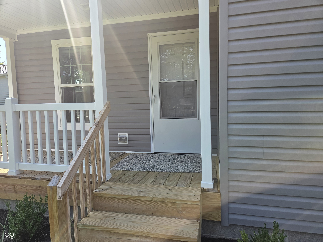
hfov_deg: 73.9
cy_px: 121
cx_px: 162
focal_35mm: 23
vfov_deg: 58.9
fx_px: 215
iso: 80
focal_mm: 5.4
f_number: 1.8
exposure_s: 1/1228
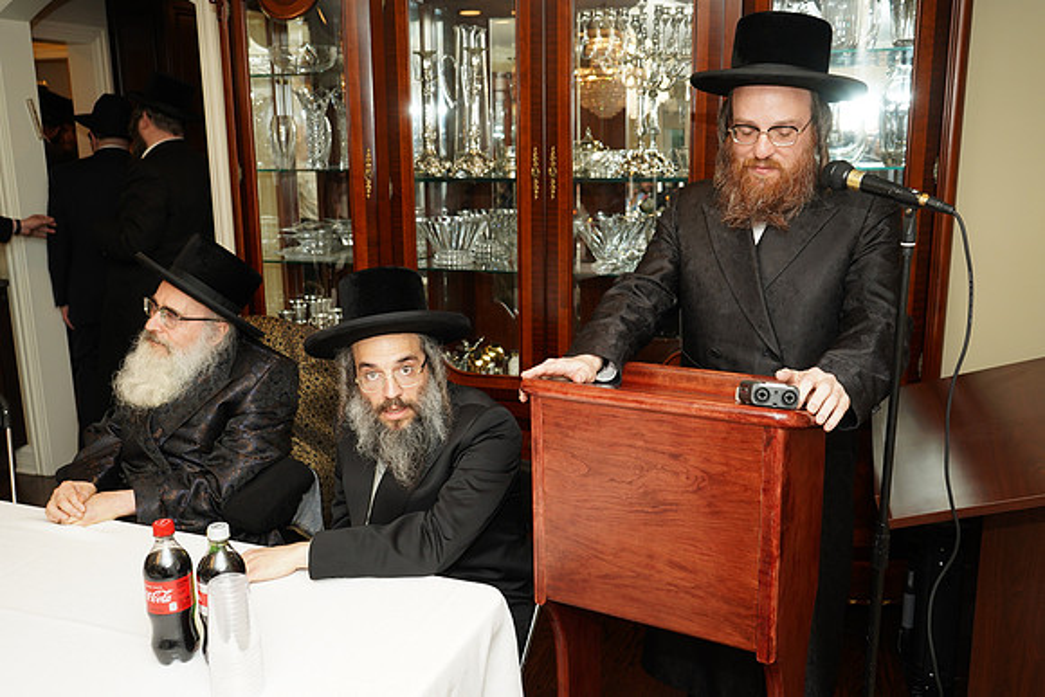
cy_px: 348
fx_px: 900
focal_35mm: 31
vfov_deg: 42.3
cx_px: 522
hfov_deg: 60.3
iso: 640
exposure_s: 1/100
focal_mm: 31
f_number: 5
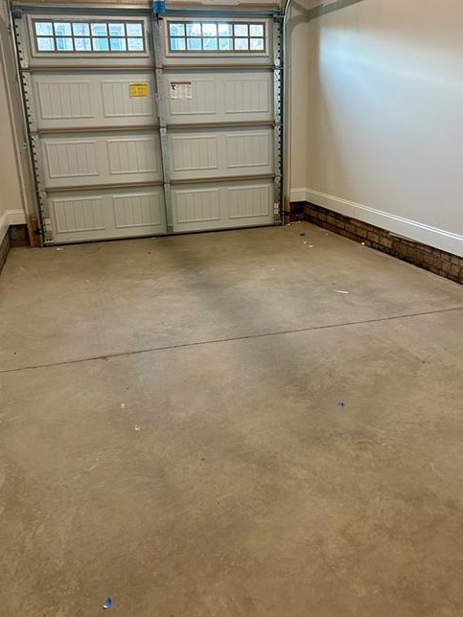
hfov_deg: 45.4
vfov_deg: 58.2
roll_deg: +1.7
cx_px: 236
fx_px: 553
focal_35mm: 31
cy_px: 276
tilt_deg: -15.8
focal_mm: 5.7
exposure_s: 1/60
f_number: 1.5
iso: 200
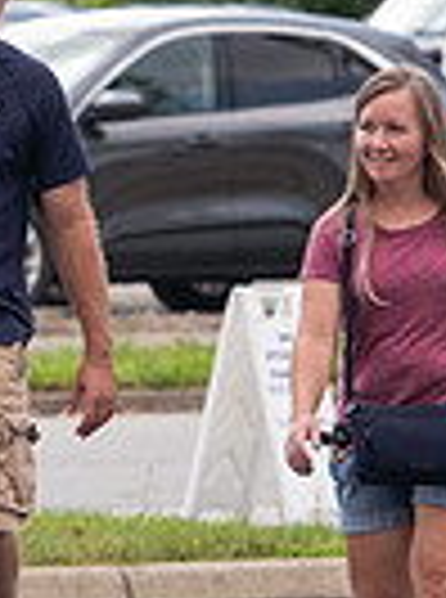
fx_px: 10530
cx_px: -221
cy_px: 254
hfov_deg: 2.4
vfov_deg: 3.3
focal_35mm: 610
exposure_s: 1/400
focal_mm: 145
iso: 160
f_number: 5
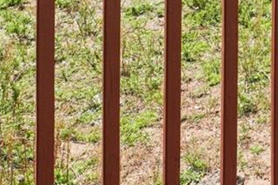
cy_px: -247
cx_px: 566
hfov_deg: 17.4
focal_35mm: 81
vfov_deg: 13.1
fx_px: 629
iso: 100
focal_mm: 11
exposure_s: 1/200
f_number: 8
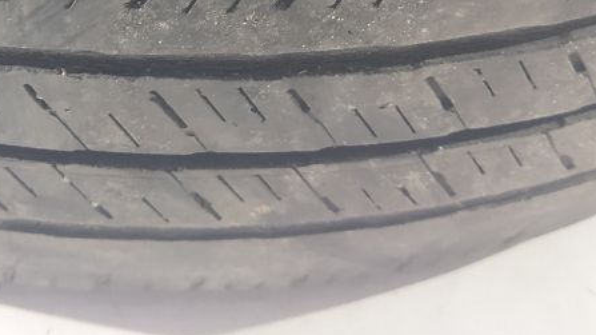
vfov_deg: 14.7
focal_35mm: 79
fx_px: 1248
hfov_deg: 26.5
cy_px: -84
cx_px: 141
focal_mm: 4.71
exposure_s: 1/25
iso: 353
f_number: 1.79
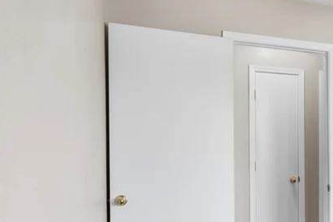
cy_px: 156
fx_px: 398
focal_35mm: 43
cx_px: 366
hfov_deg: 37.9
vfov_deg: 30.8
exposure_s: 1/13
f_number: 8
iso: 400
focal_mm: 17
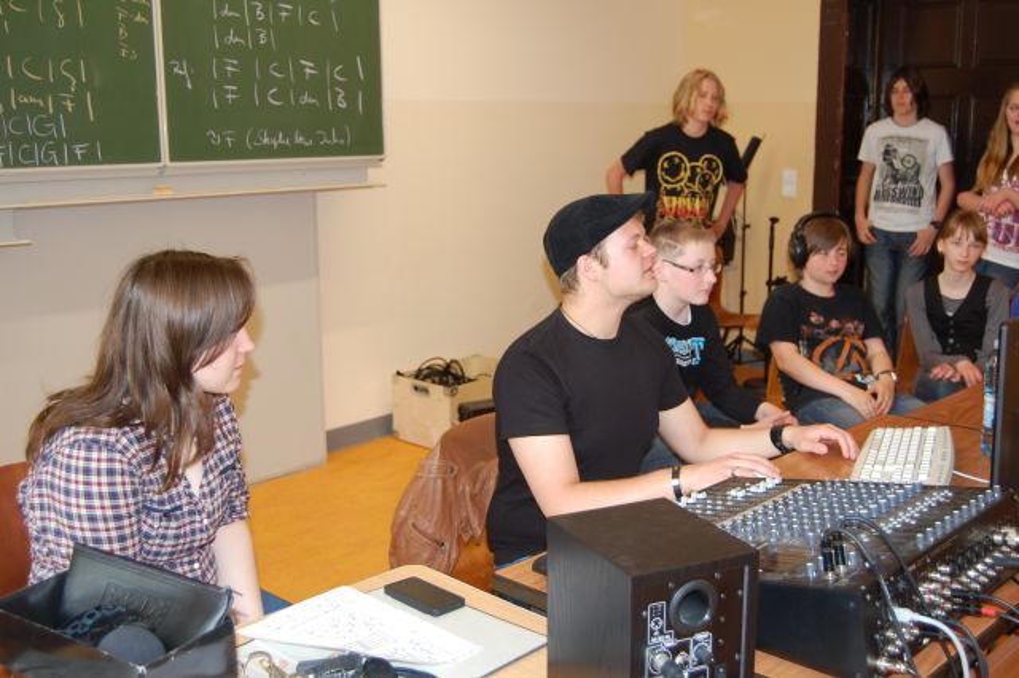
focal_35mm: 39
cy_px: 339
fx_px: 1103
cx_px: 510
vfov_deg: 34.2
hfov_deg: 49.6
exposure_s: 1/60
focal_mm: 26
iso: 400
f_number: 4.2
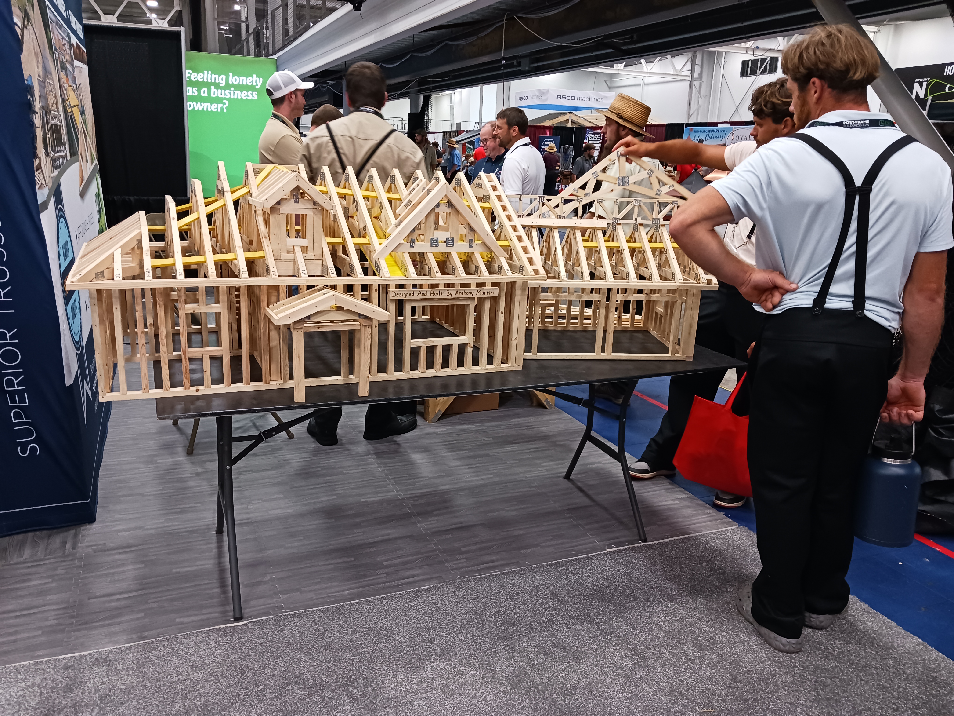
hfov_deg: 65.3
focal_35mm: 27
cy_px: 358
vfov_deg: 51.4
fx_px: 744
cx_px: 477
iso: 320
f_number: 1.8
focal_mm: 4
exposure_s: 1/24
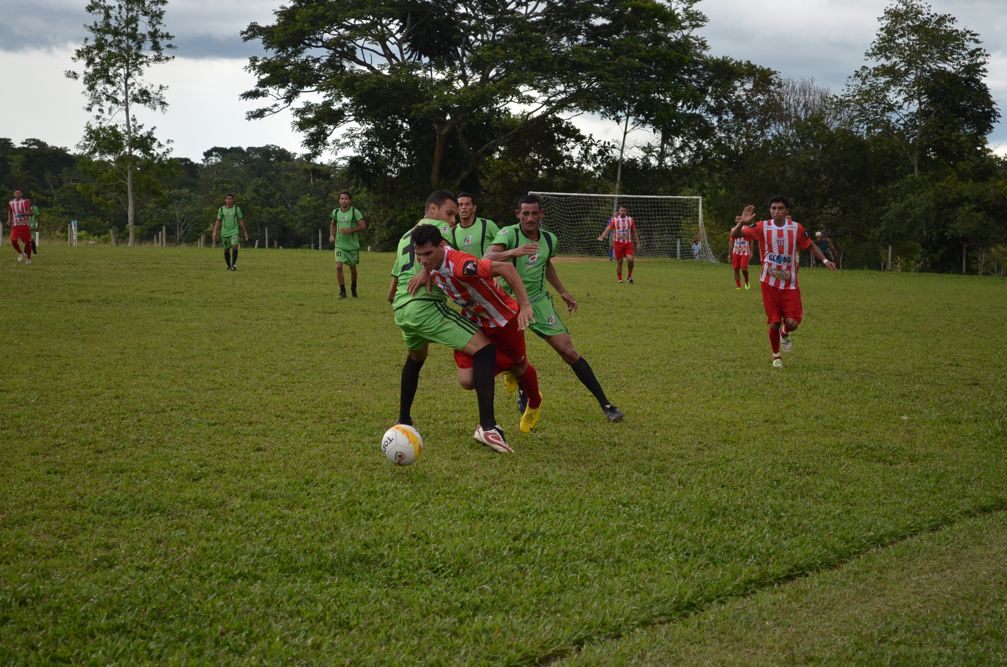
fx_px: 2303
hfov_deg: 24.7
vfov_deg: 16.5
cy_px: 334
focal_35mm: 82
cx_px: 504
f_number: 5.6
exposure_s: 1/1000
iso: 800
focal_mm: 55
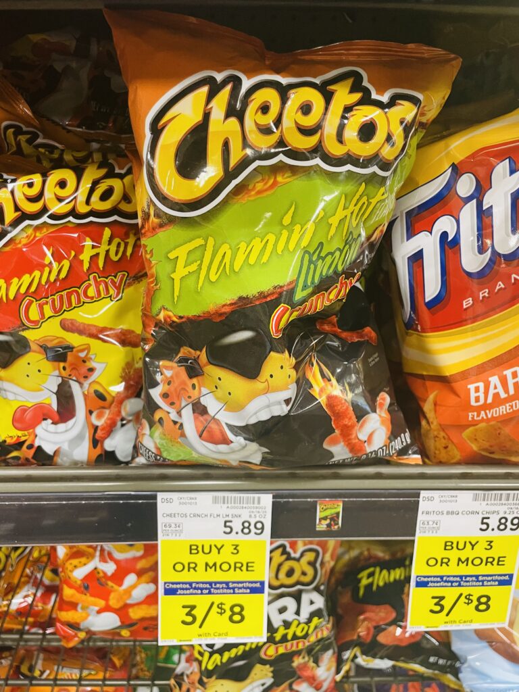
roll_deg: -0.7
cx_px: 260
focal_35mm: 26
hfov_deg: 53.1
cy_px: 346
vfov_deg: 67.3
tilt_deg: -36.1
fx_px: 520
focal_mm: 4.2
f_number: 1.6
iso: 200
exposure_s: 1/60
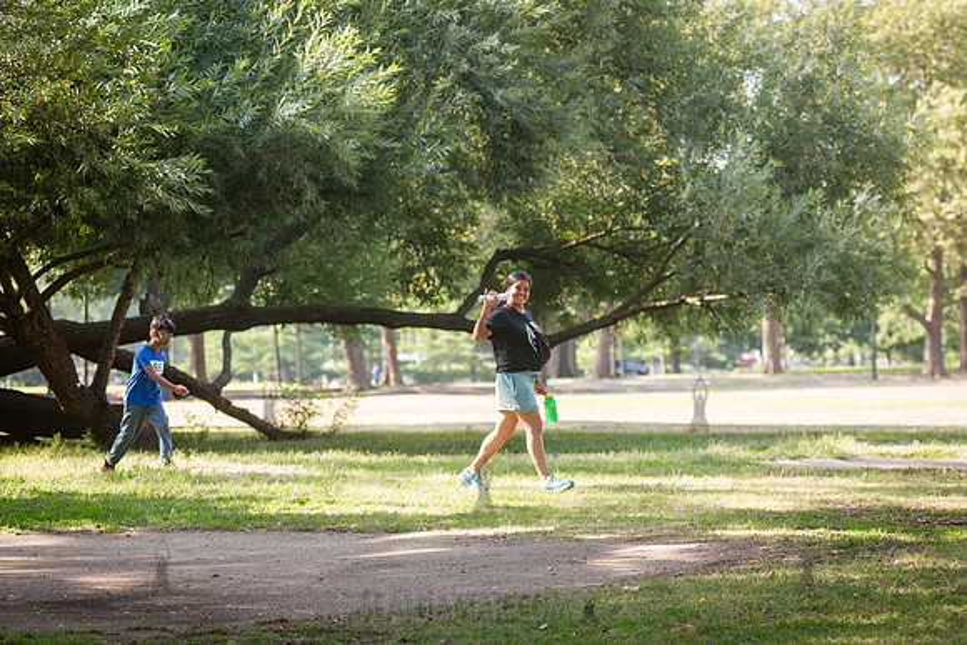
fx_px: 3818
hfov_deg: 14.4
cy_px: 354
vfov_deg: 9.7
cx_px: 519
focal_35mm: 142
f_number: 3.5
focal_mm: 112
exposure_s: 1/500
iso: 500
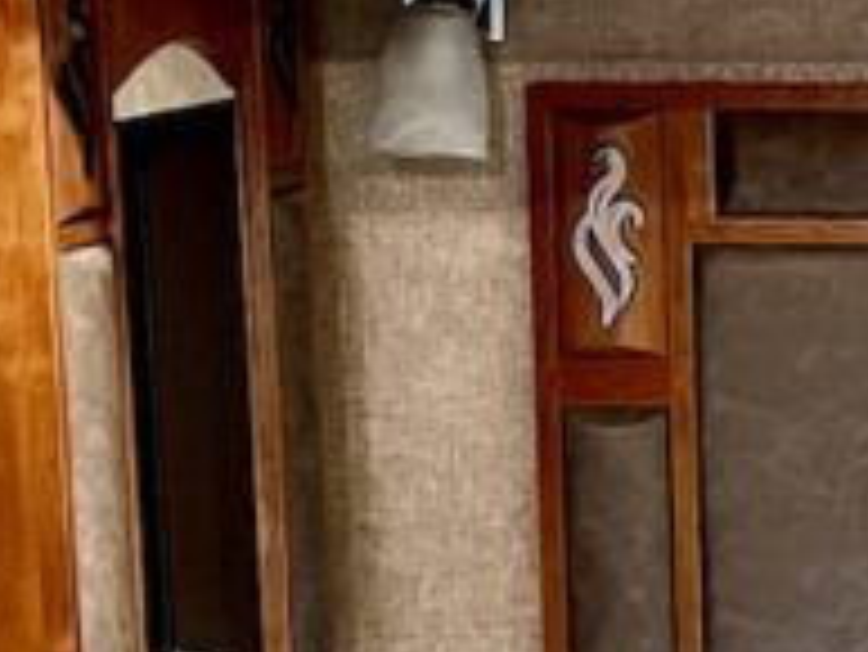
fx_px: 3463
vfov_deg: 10.8
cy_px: 315
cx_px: 1408
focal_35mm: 138
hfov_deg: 13.3
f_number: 1.5
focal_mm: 5.7
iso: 400
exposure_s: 1/60
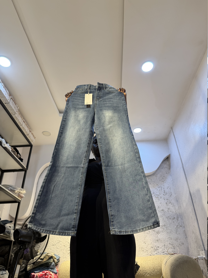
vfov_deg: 71.6
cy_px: 139
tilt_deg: +33.3
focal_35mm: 24
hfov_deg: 56.8
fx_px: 192
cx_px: 104
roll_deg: +2.5
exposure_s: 1/100
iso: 80
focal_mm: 6.76
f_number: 1.78
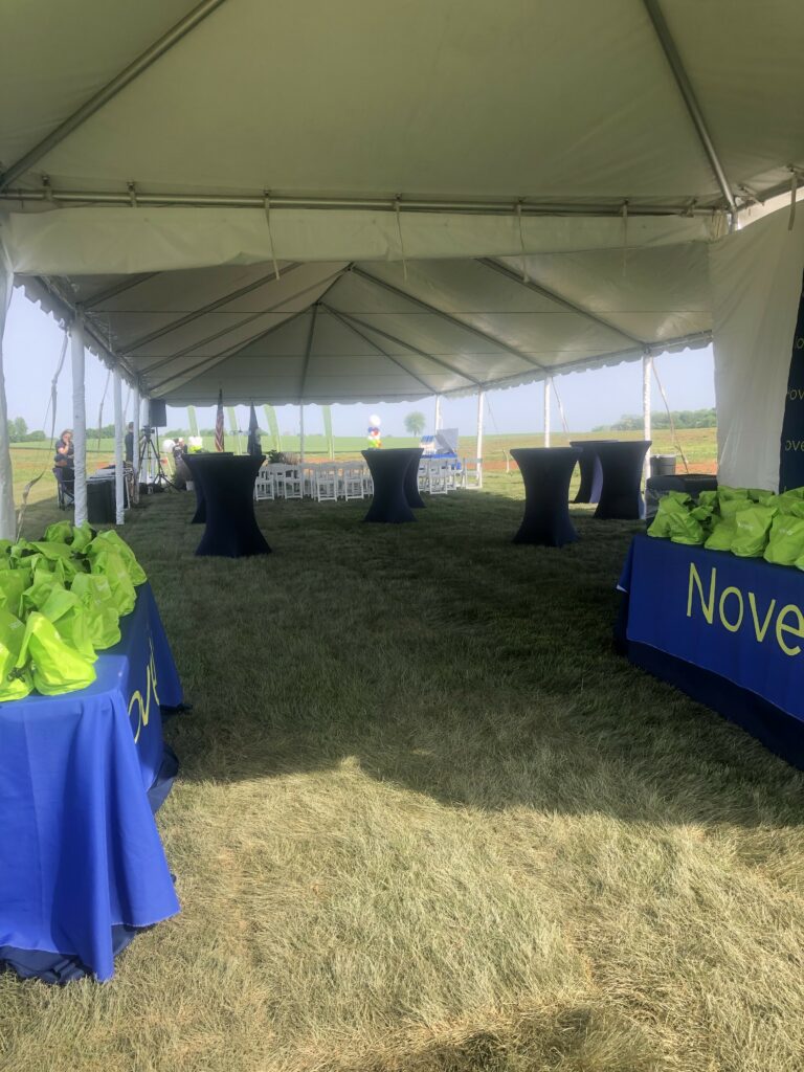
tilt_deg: -5.7
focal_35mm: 28
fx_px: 867
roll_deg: +1.0
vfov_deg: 63.4
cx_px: 402
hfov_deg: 49.7
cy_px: 536
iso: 20
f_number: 1.8
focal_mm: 4
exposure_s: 1/516
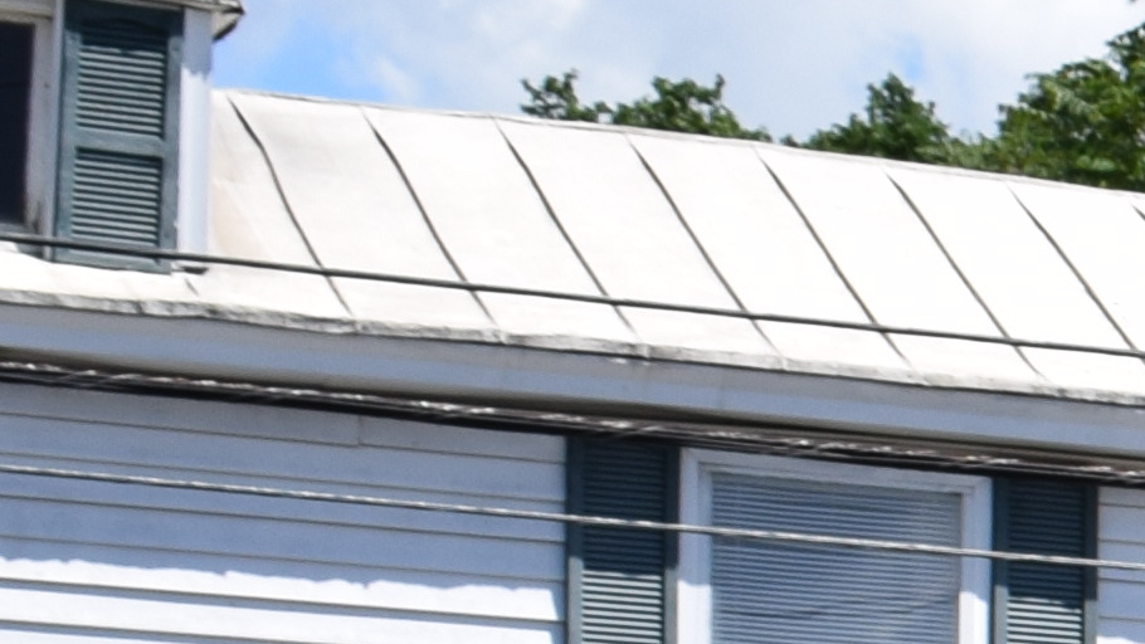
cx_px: 2879
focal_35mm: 228
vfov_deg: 5.2
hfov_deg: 8.5
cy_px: 1382
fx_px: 6923
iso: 200
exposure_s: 1/400
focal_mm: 22
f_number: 10
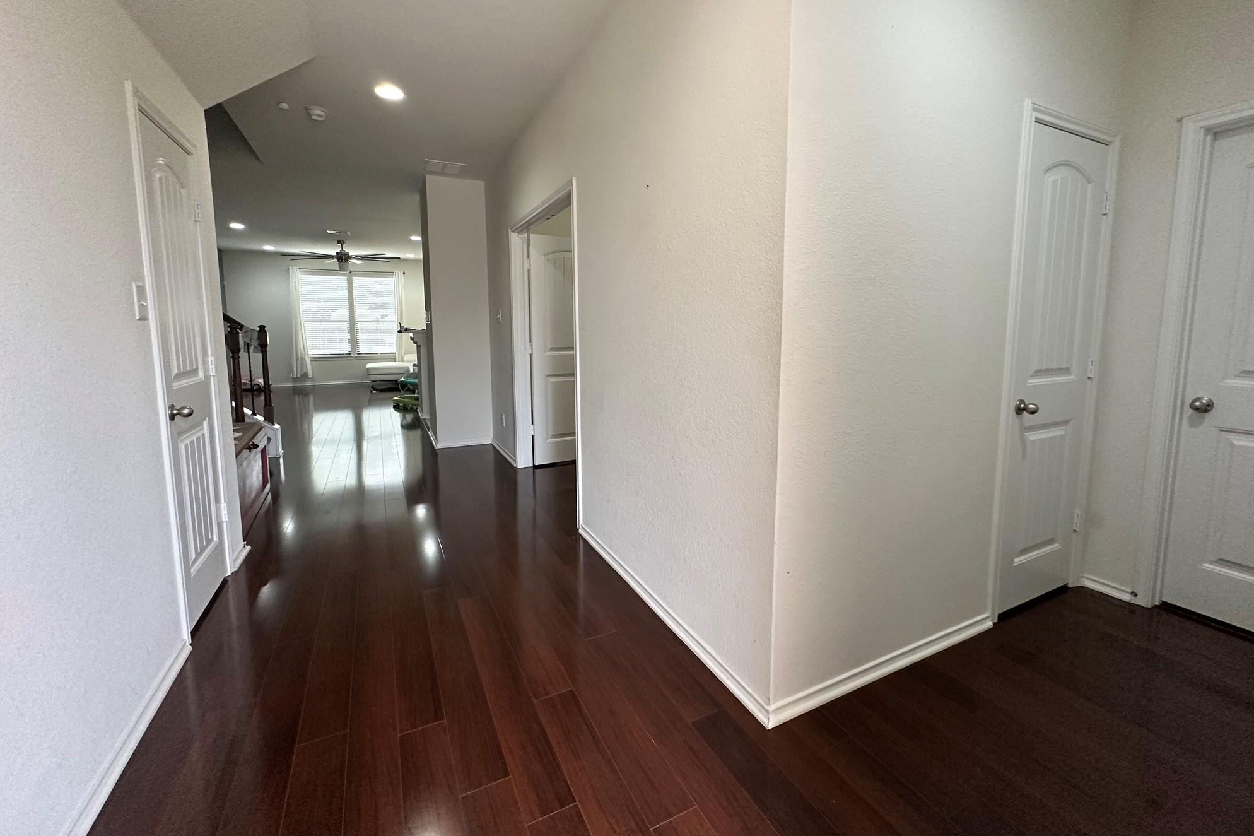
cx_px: 640
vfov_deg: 77.1
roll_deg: -0.2
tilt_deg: -6.4
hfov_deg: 100.4
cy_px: 380
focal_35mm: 15
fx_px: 522
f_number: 2.2
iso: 250
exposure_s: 1/120
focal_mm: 2.22
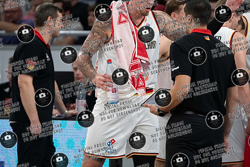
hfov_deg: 6.6
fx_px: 2160
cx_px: 165
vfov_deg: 4.4
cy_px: 44
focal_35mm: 311
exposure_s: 1/1000
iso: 1600
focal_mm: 200
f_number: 3.2
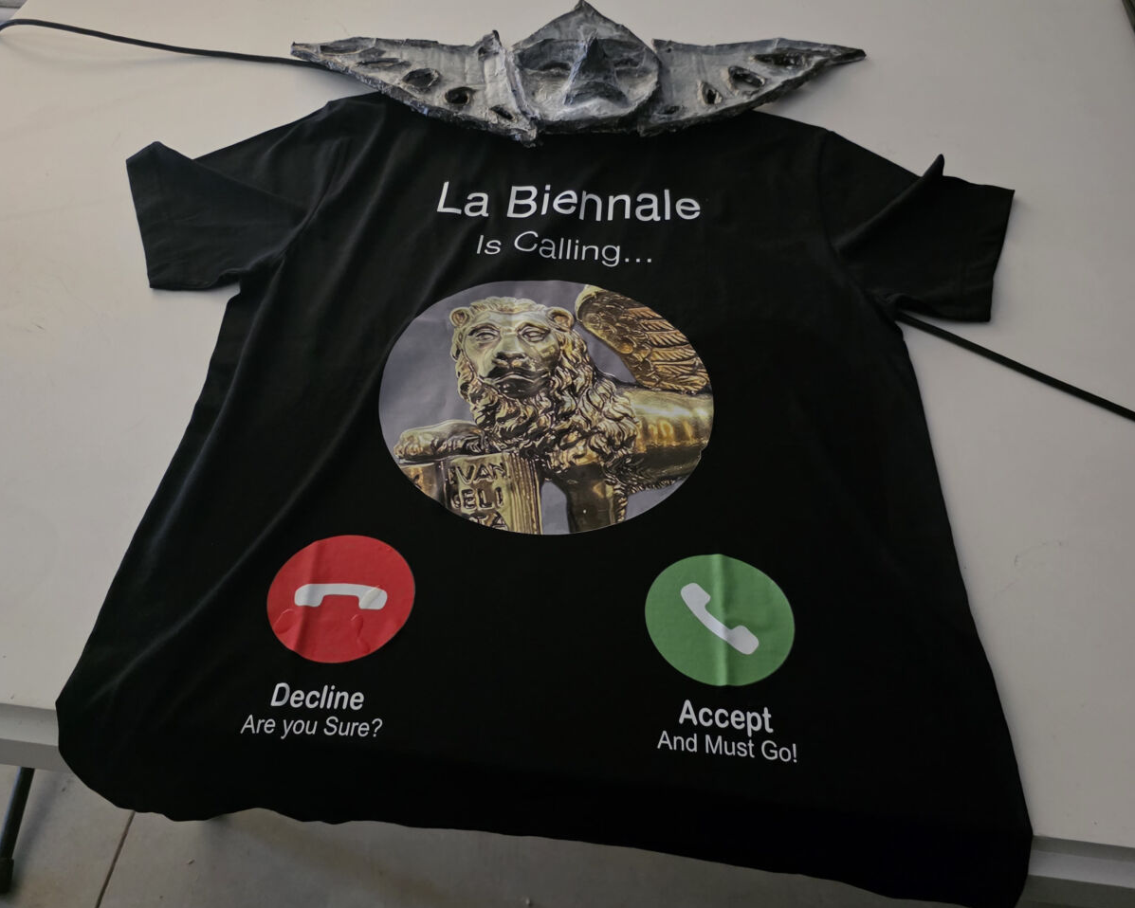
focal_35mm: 30
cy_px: 379
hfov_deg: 58.8
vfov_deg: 48.3
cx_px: 568
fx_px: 1008
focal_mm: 6.3
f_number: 1.7
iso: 1250
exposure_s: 1/100
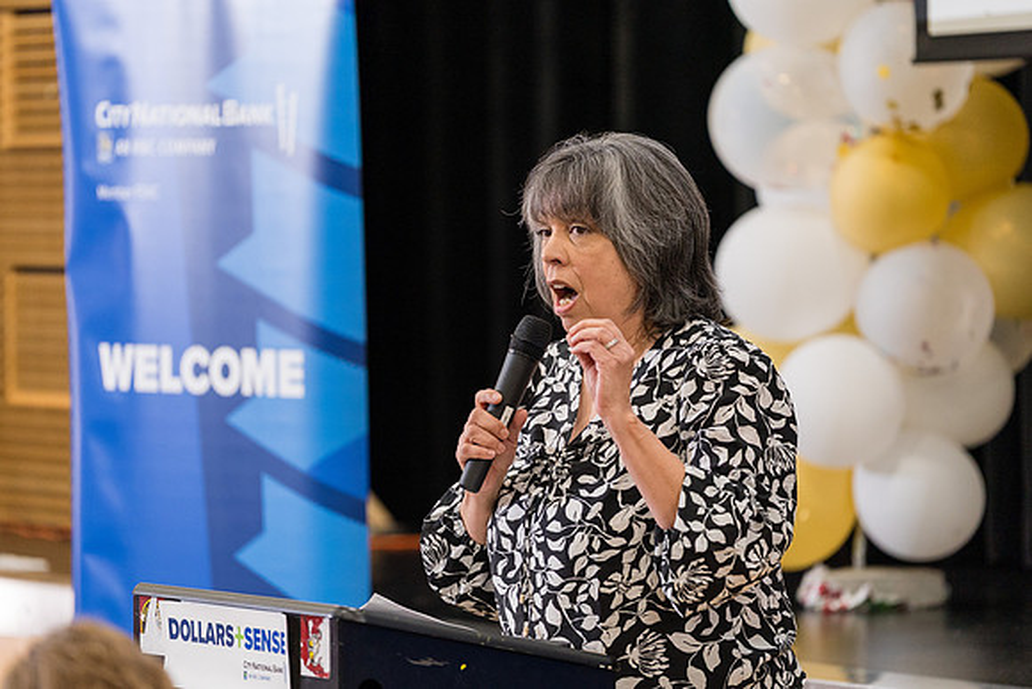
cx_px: 516
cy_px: 344
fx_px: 5734
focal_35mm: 200
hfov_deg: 10.3
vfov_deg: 6.9
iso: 1250
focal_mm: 200
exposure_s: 1/250
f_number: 2.8
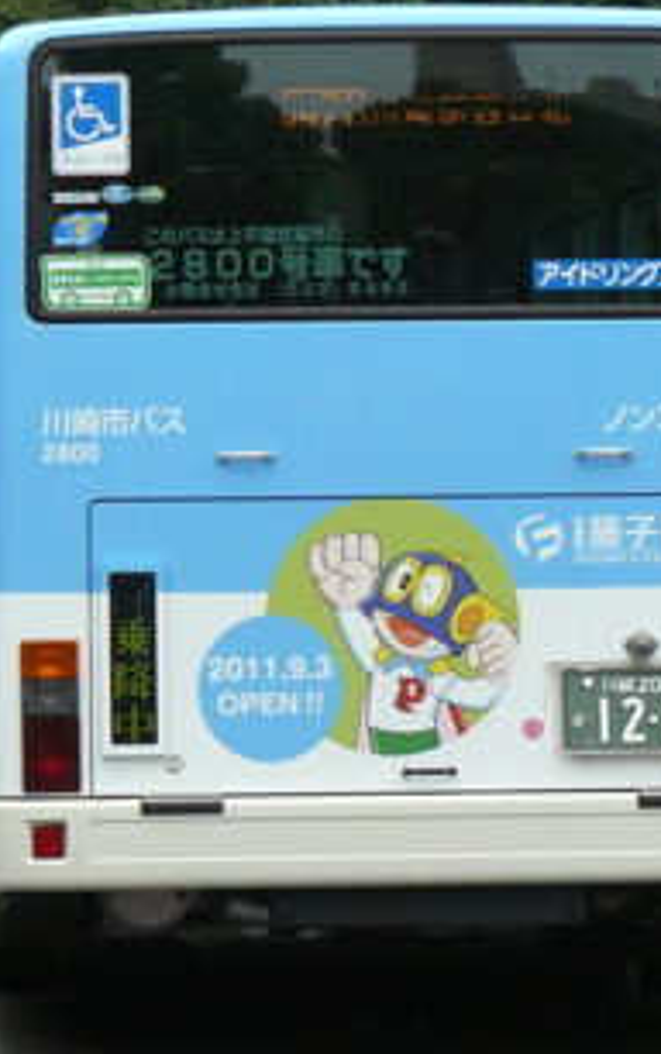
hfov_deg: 5.2
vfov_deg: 8.3
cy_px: 493
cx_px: 351
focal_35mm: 254
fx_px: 7300
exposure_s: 1/320
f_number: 3.2
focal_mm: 16.9
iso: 200
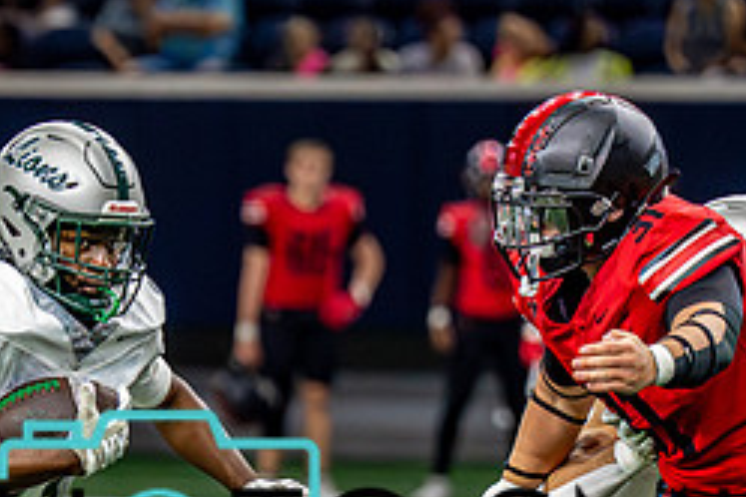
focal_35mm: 582
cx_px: 87
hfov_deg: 3.5
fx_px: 12059
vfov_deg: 2.4
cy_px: 627
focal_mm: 156
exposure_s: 1/2000
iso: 4000
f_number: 2.8
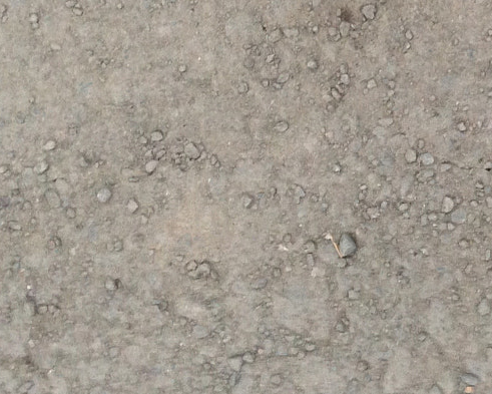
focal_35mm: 105
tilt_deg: -87.0
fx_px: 1529
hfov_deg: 17.7
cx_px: 523
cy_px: -48
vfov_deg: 14.3
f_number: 2.4
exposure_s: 1/20
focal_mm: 4.12
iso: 125
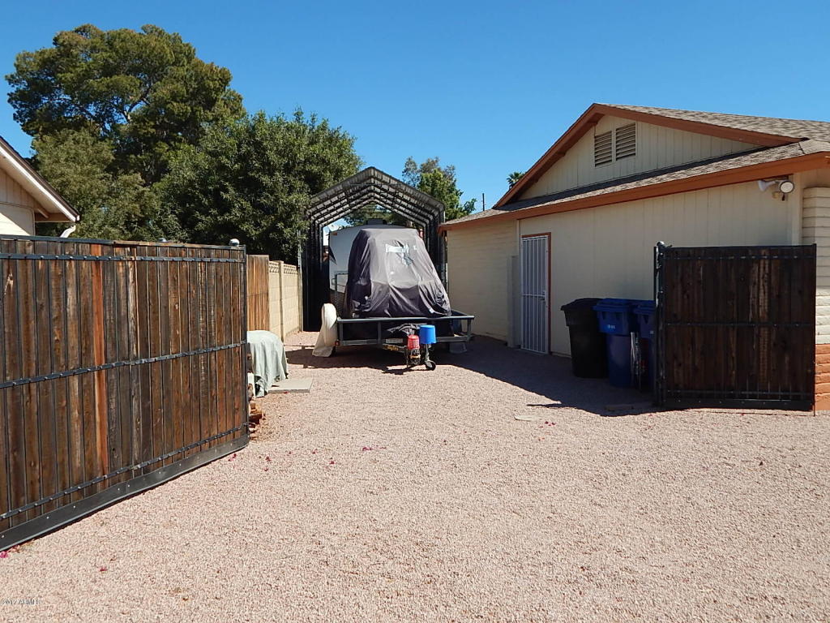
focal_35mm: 28
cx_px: 415
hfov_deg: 63.4
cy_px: 312
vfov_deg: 49.7
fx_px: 671
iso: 125
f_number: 6.3
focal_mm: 5.1
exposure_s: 1/500
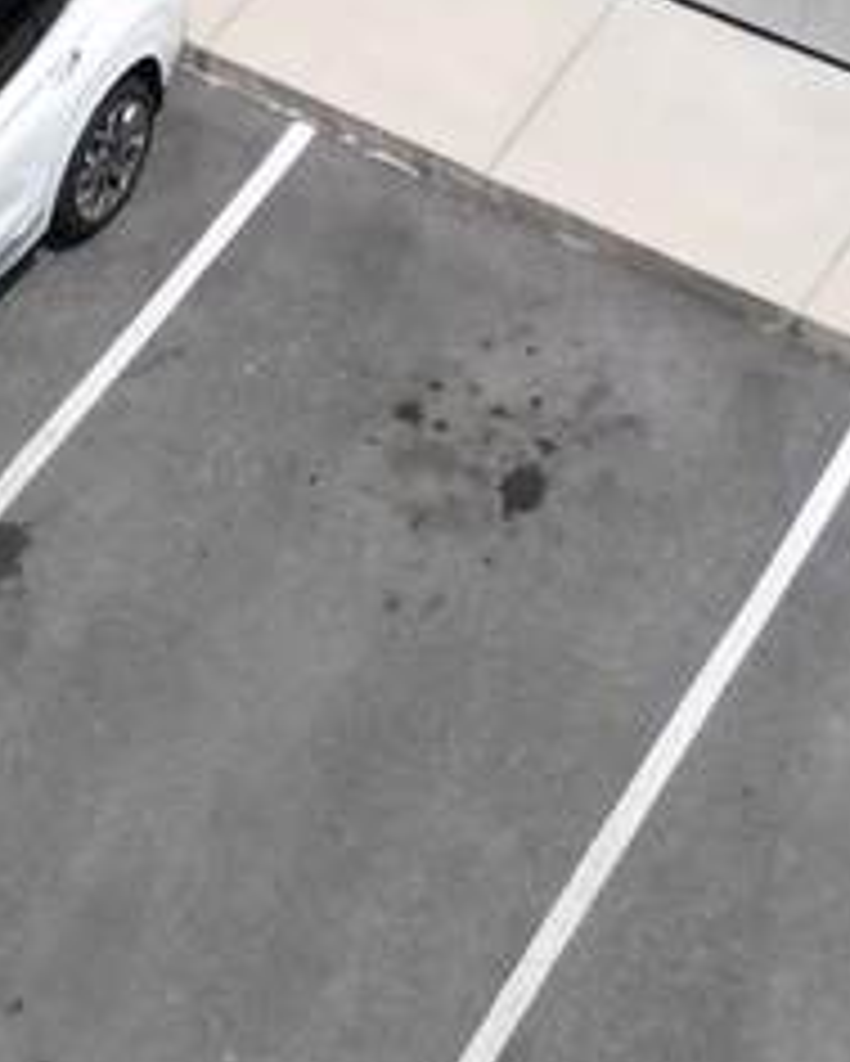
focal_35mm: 127
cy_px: -702
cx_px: -193
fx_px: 3991
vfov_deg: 13.9
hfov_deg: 11.9
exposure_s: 1/4000
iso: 140
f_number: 1.7
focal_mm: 6.72
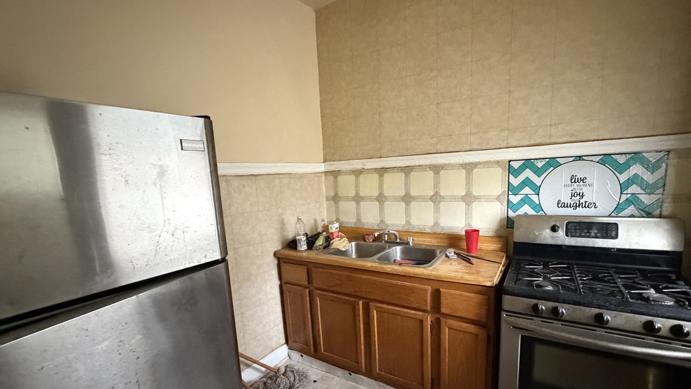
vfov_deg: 63.6
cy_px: 226
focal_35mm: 17
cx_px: 356
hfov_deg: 95.9
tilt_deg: -8.7
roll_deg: +2.6
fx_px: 312
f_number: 2.2
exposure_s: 1/57
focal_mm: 2.22
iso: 1250
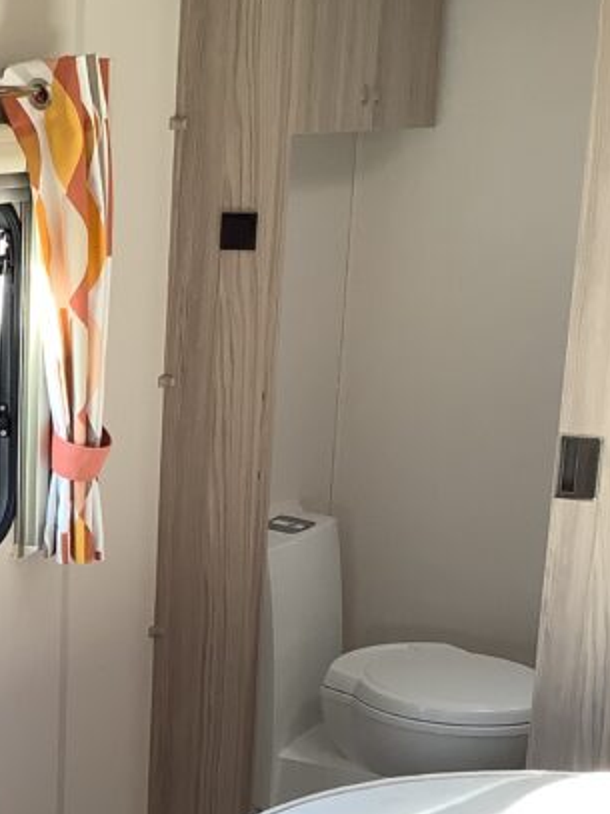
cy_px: 660
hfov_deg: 17.9
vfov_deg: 24.6
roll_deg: -0.7
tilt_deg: -18.1
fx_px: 1834
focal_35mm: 78
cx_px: -146
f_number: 2.4
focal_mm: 3.3
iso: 80
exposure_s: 1/100
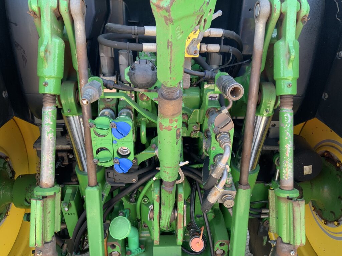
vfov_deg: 48.2
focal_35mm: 29
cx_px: 171
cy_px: 128
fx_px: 287
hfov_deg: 61.7
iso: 40
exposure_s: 1/122
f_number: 1.8
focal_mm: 3
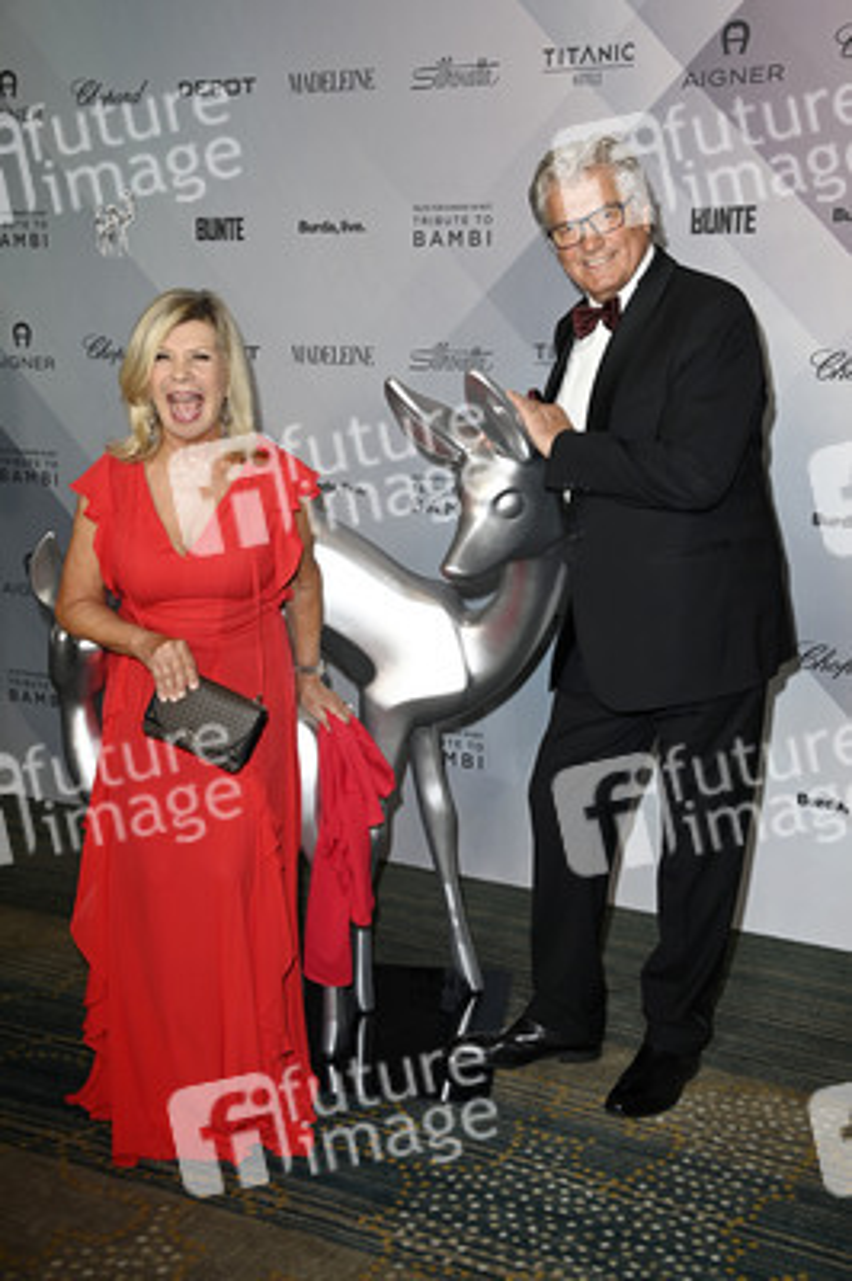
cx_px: 426
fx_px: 1707
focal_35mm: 48
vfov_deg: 41.1
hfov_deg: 28.0
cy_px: 640
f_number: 5.6
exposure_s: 1/250
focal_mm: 48
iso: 500
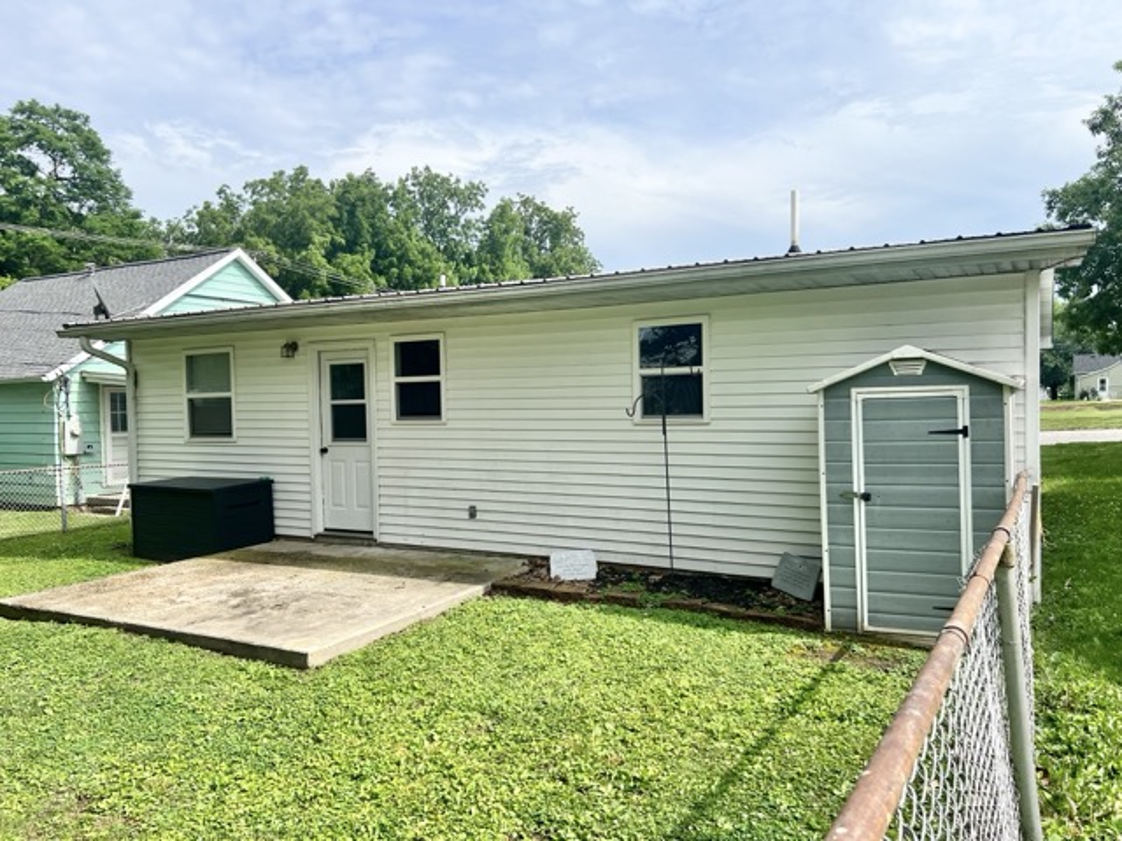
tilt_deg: -2.6
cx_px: 561
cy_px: 420
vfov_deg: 53.1
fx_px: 843
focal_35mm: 26
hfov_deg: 67.3
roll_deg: +1.2
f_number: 1.5
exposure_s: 1/4274
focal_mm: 5.7
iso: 50
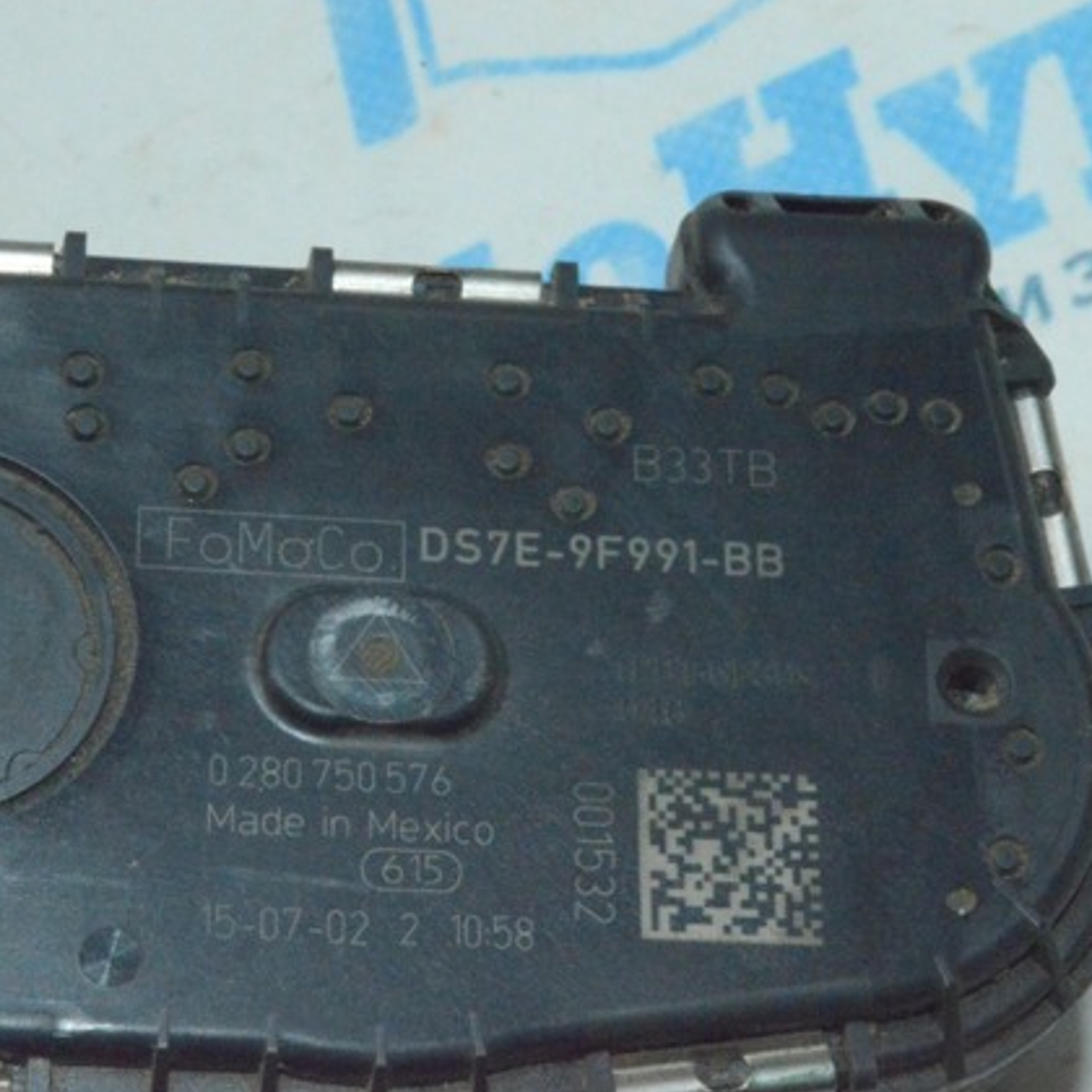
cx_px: 330
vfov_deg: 16.3
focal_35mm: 107
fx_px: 3806
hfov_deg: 16.3
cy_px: 545
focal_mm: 55
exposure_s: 1/60
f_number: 36
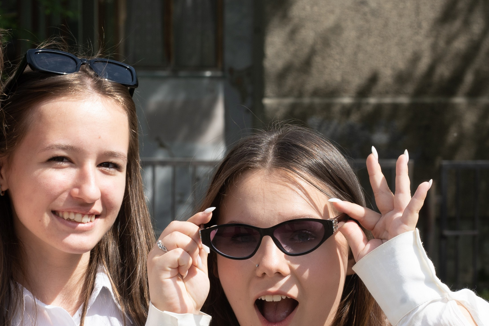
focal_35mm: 188
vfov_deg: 7.3
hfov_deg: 10.9
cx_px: 183
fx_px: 2553
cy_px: 241
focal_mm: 85
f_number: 13
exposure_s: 1/125
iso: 160
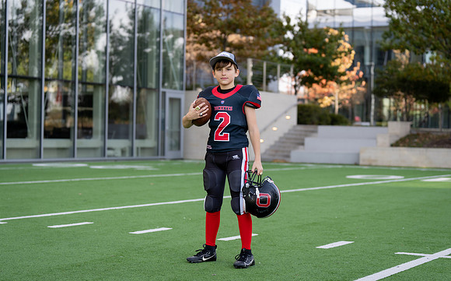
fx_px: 938
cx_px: 234
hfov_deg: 27.0
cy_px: 141
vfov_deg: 17.0
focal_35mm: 76
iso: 100
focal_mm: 70
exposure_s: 1/400
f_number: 2.8
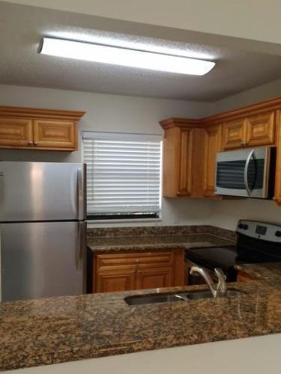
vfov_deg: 51.1
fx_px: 390
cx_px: 133
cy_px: 219
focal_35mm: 36
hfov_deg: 39.6
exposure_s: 1/30
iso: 100
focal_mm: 4.12
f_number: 2.2
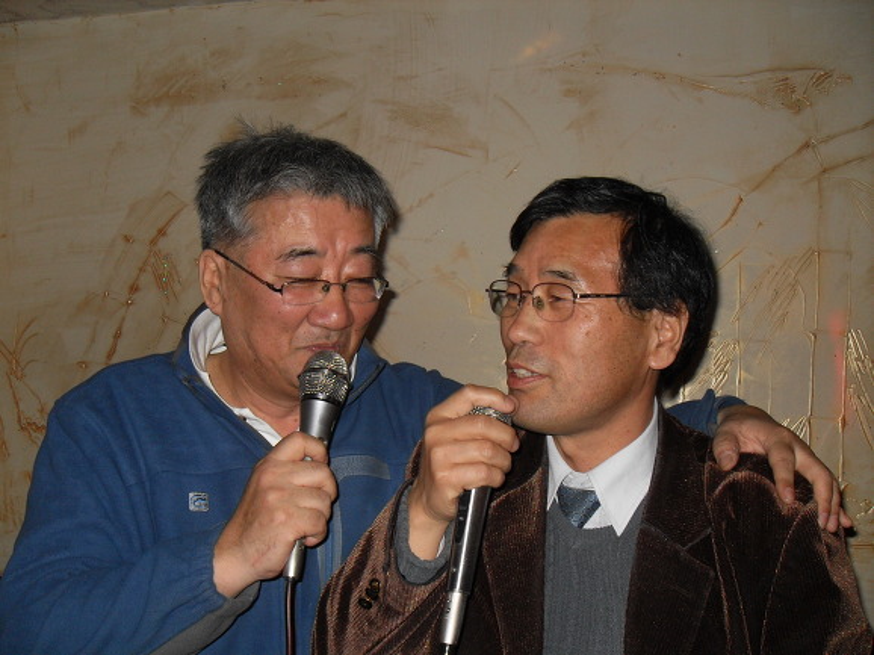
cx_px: 437
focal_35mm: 37
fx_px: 934
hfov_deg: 50.2
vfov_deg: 38.6
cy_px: 328
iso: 100
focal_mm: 6.3
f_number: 2.8
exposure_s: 1/45
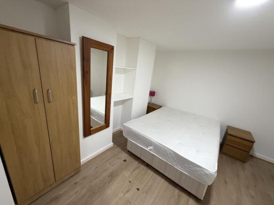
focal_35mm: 14
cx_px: 137
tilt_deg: -16.8
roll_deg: -6.4
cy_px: 102
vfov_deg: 85.7
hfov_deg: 102.1
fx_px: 111
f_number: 2.2
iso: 320
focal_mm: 2.22
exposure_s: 1/65
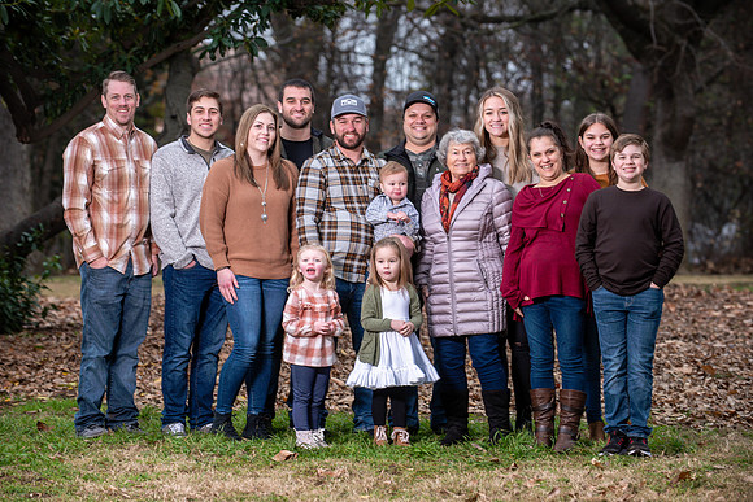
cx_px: 376
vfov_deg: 11.0
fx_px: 2615
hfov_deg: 16.4
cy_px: 251
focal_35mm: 125
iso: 200
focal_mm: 125
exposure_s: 1/125
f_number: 4
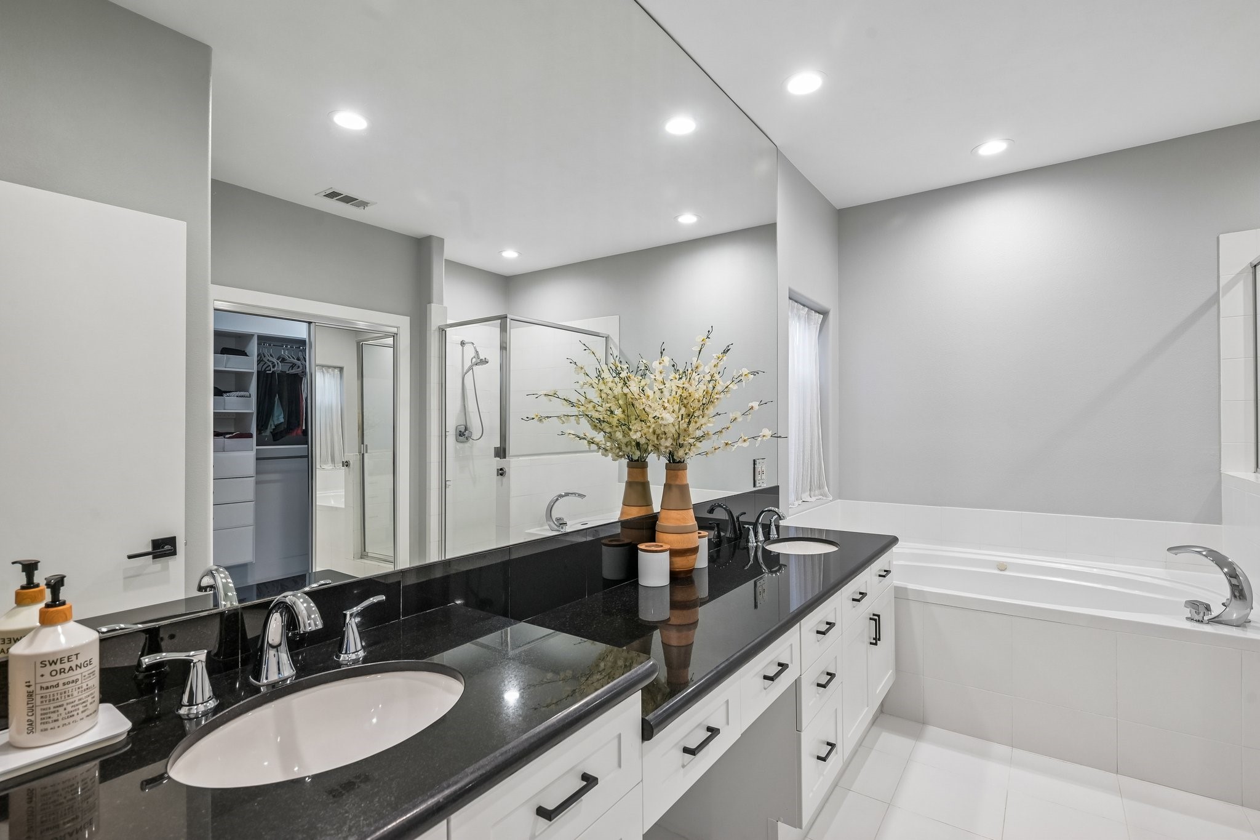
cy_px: 420
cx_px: 630
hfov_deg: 95.0
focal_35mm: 16
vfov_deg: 72.0
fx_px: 577
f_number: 8
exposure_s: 1/20
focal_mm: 16.5
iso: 400
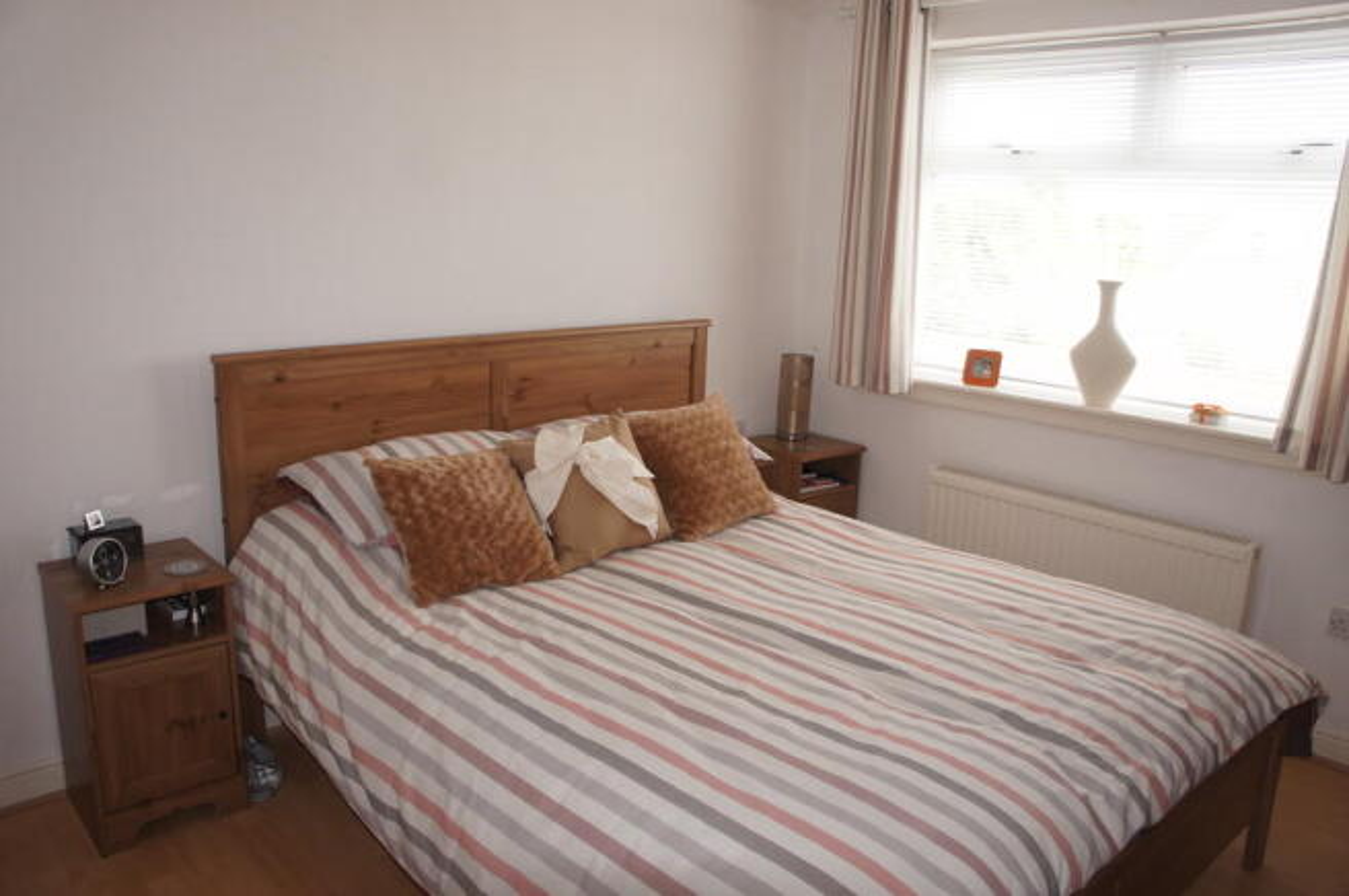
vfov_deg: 47.8
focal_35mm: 27
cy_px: 448
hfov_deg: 67.4
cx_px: 674
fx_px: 1011
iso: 200
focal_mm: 18
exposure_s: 1/60
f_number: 4
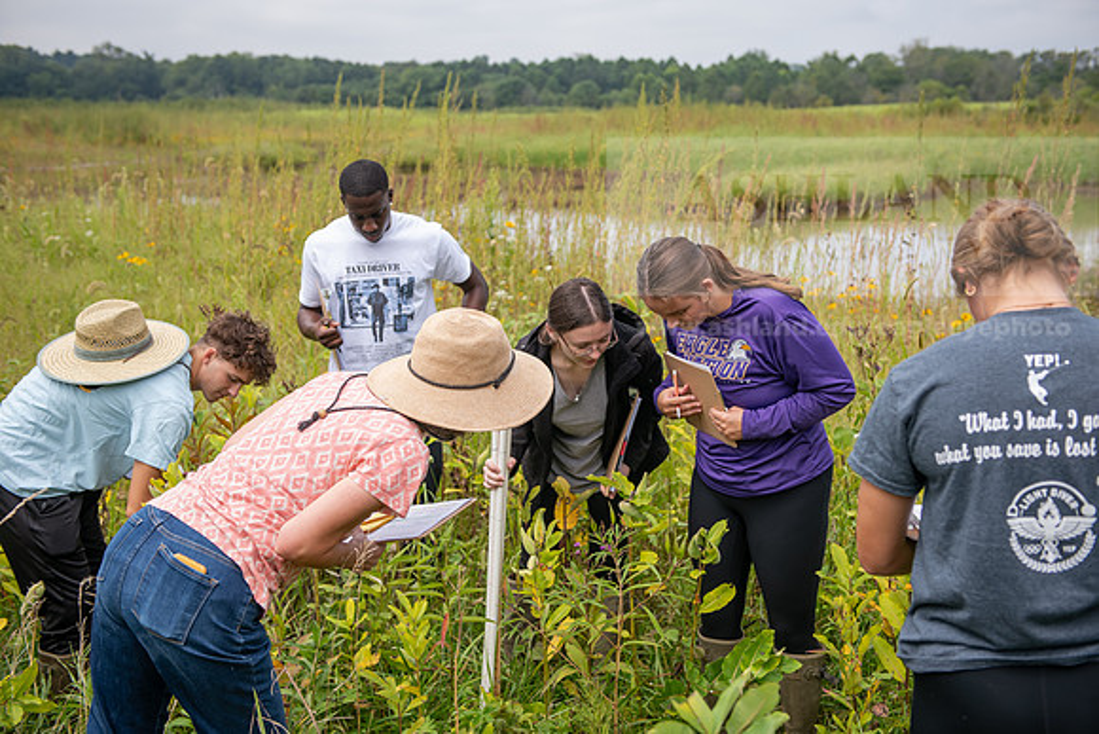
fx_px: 1343
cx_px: 550
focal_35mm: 44
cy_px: 367
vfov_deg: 30.5
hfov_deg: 44.5
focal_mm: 44
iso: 125
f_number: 3.5
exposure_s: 1/500
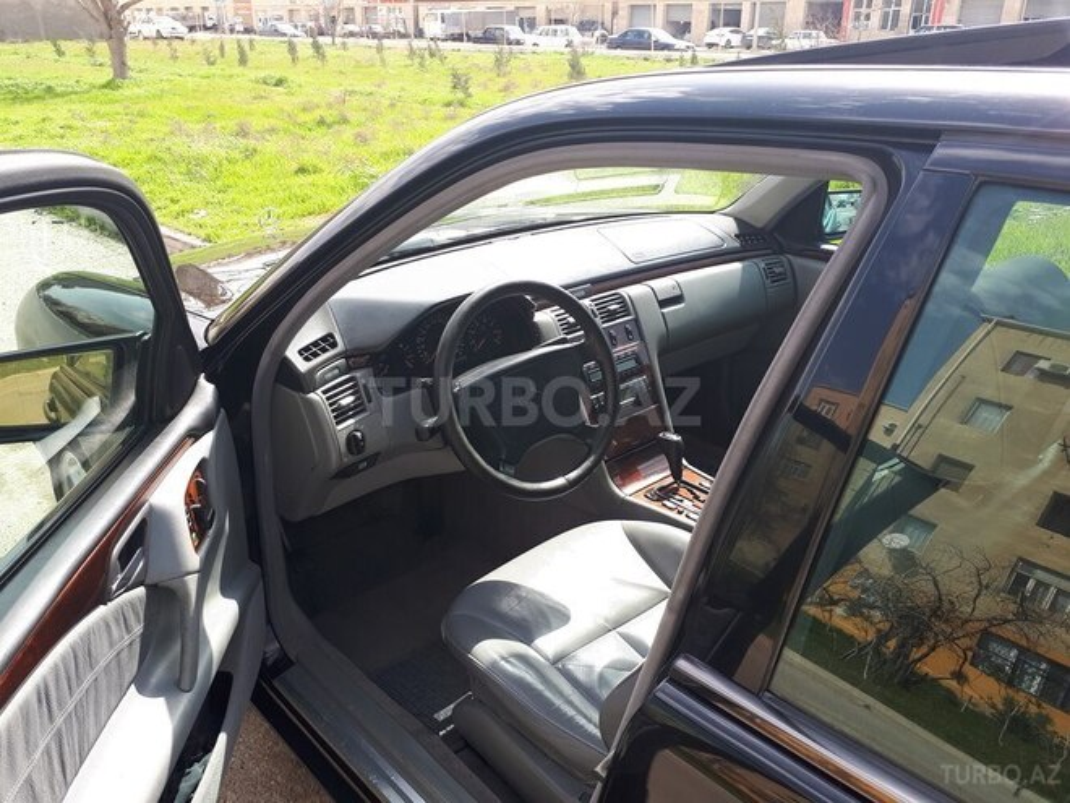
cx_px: 535
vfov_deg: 51.4
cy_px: 402
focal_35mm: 27
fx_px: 835
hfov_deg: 65.3
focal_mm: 3.6
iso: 40
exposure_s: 1/386
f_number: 1.9
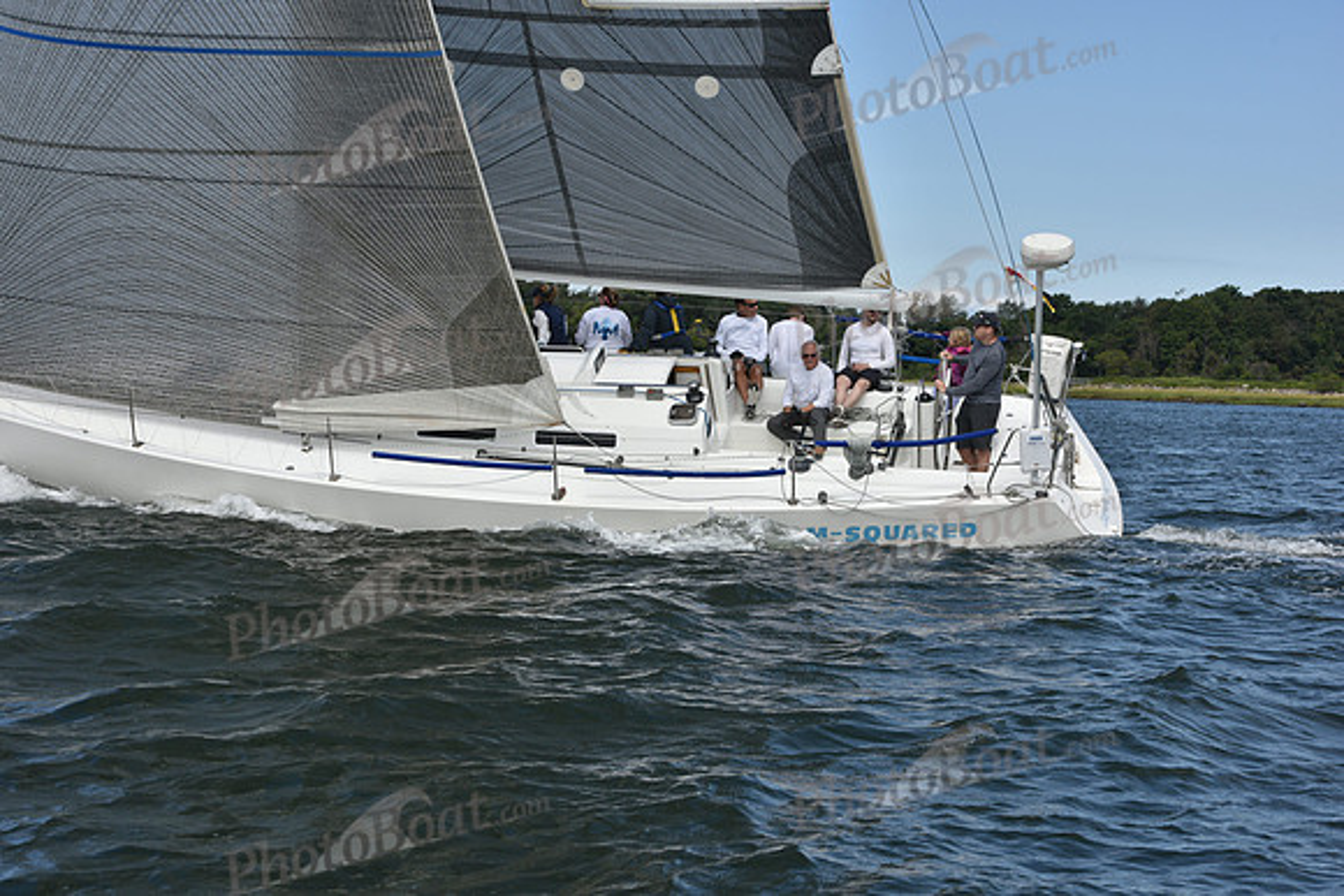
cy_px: 448
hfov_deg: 28.8
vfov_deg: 19.5
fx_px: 2614
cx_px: 672
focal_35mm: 70
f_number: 10
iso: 320
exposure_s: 1/1000
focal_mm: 70
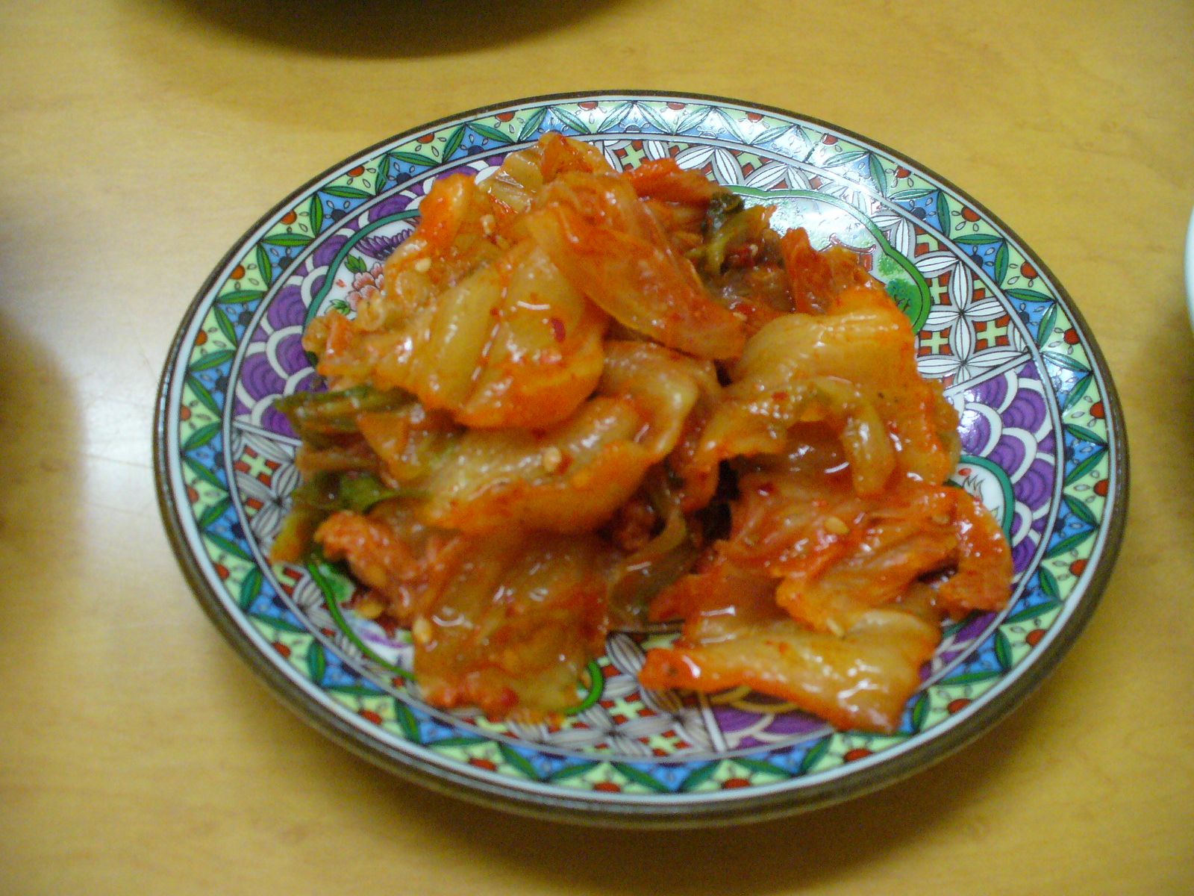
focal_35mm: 37
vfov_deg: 38.7
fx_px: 1276
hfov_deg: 50.1
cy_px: 448
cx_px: 597
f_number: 2.8
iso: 400
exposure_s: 1/50
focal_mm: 6.1
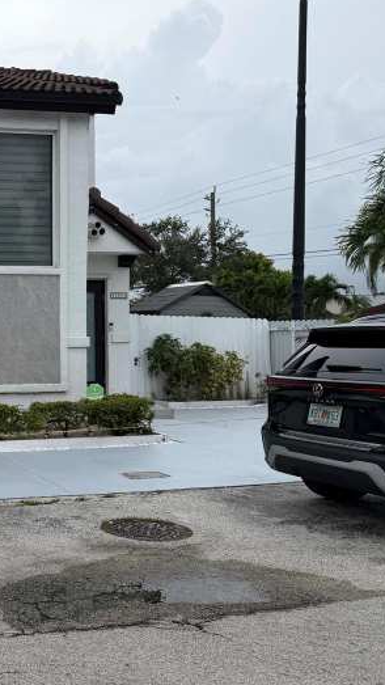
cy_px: 324
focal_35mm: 40
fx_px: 726
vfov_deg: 50.5
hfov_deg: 25.6
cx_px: -113
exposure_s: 1/2232
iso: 80
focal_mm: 6.76
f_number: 1.78
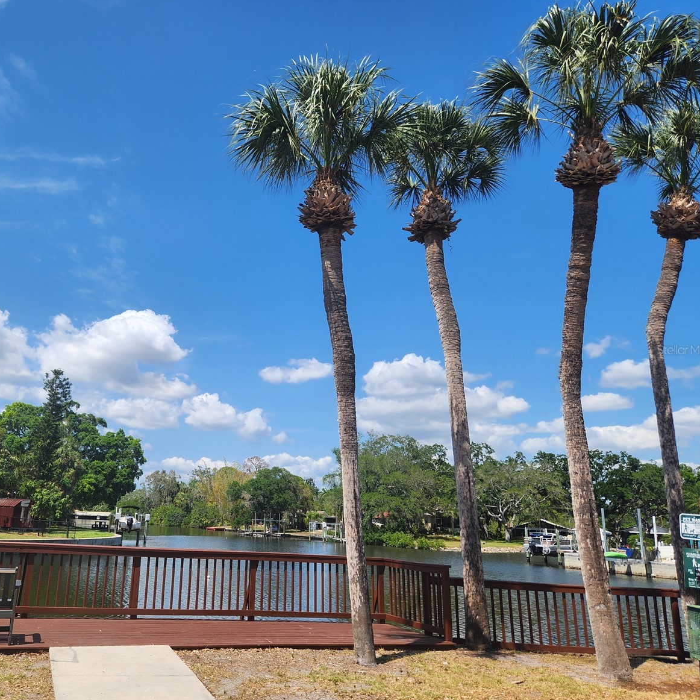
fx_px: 641
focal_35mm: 28
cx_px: 232
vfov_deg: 57.3
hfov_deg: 56.1
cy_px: 349
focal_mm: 5.4
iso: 20
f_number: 1.8
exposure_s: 1/1829
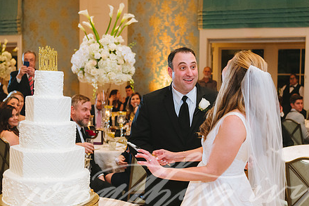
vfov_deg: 26.0
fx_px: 446
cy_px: 107
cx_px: 162
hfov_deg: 38.2
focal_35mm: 52
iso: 2000
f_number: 2.8
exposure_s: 1/125
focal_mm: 38
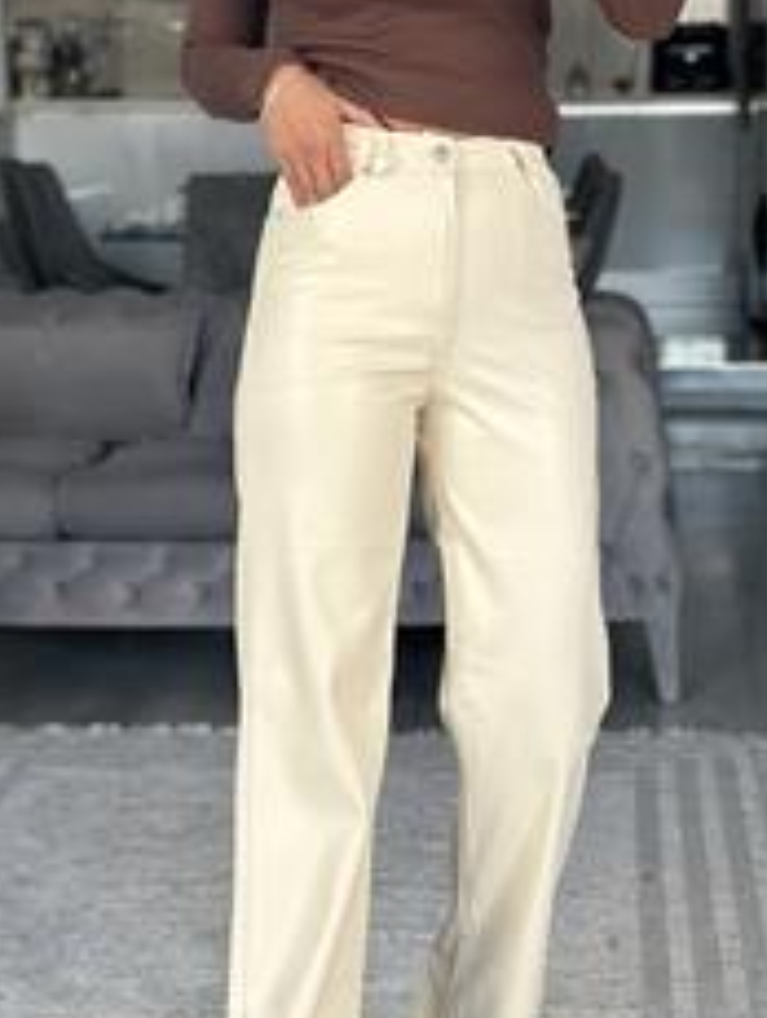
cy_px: 357
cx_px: 379
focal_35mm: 105
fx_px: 3093
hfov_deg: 14.1
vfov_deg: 18.6
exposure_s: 1/78
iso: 125
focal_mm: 6.86
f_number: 1.78
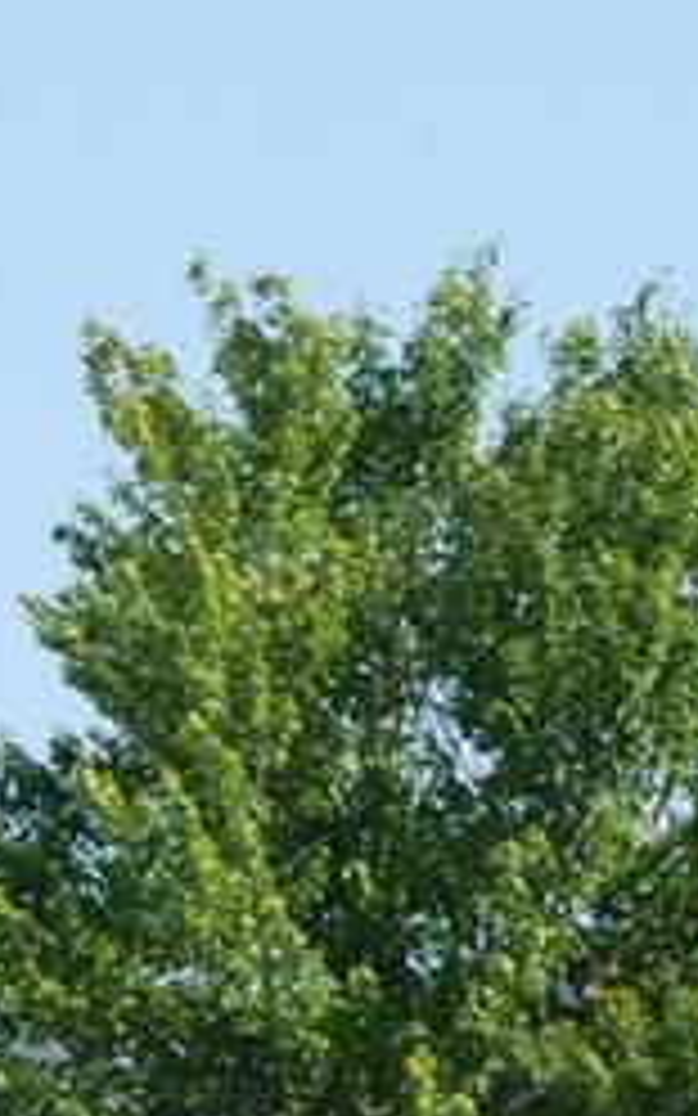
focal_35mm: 708
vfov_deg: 3.0
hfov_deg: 1.9
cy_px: 1490
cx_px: 326
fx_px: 21549
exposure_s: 1/400
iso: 200
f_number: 6.3
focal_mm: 81
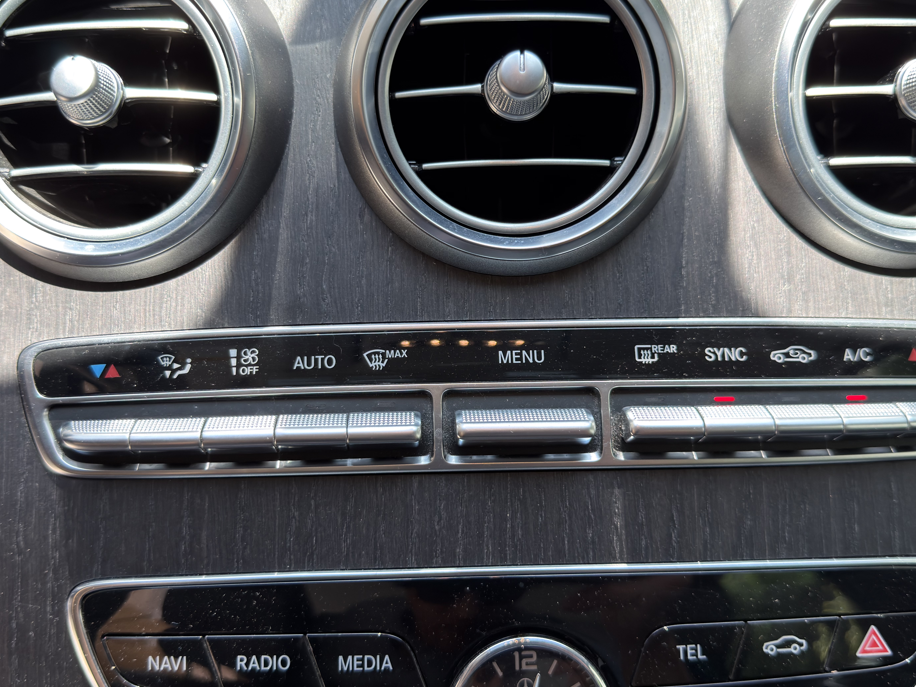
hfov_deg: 52.6
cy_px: 322
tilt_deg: -27.6
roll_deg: +2.5
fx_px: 926
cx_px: 443
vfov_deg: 40.7
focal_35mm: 35
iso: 80
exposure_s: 1/327
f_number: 1.78
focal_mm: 6.76
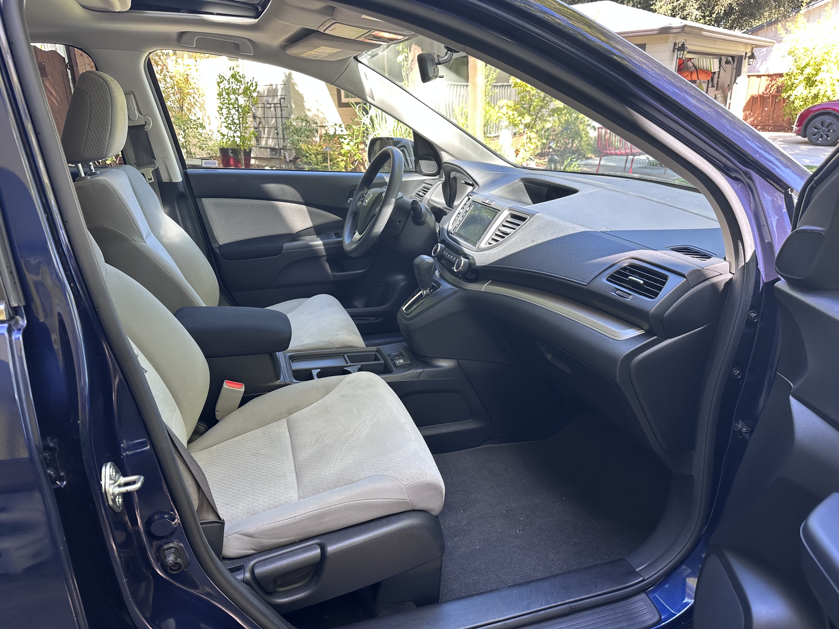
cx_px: 420
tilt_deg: -19.3
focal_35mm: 24
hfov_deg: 71.6
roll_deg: +1.2
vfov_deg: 56.8
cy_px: 314
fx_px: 582
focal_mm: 6.86
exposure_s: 1/121
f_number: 1.78
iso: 80
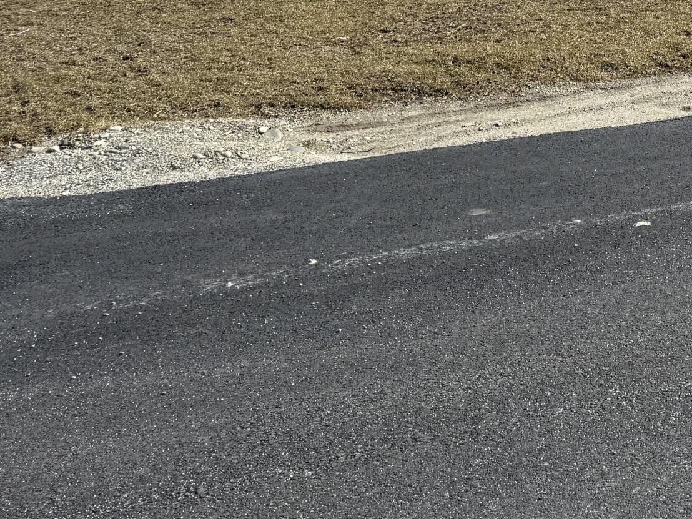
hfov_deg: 26.4
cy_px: -126
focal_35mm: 65
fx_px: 1299
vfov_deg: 20.9
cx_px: 842
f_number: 1.78
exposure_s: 1/4673
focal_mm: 6.76
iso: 80
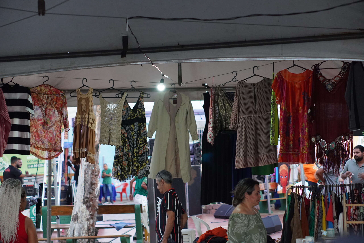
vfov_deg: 18.2
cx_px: 182
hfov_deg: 27.0
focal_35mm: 75
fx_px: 758
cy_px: 122
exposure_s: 1/160
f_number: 2
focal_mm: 50
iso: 1600
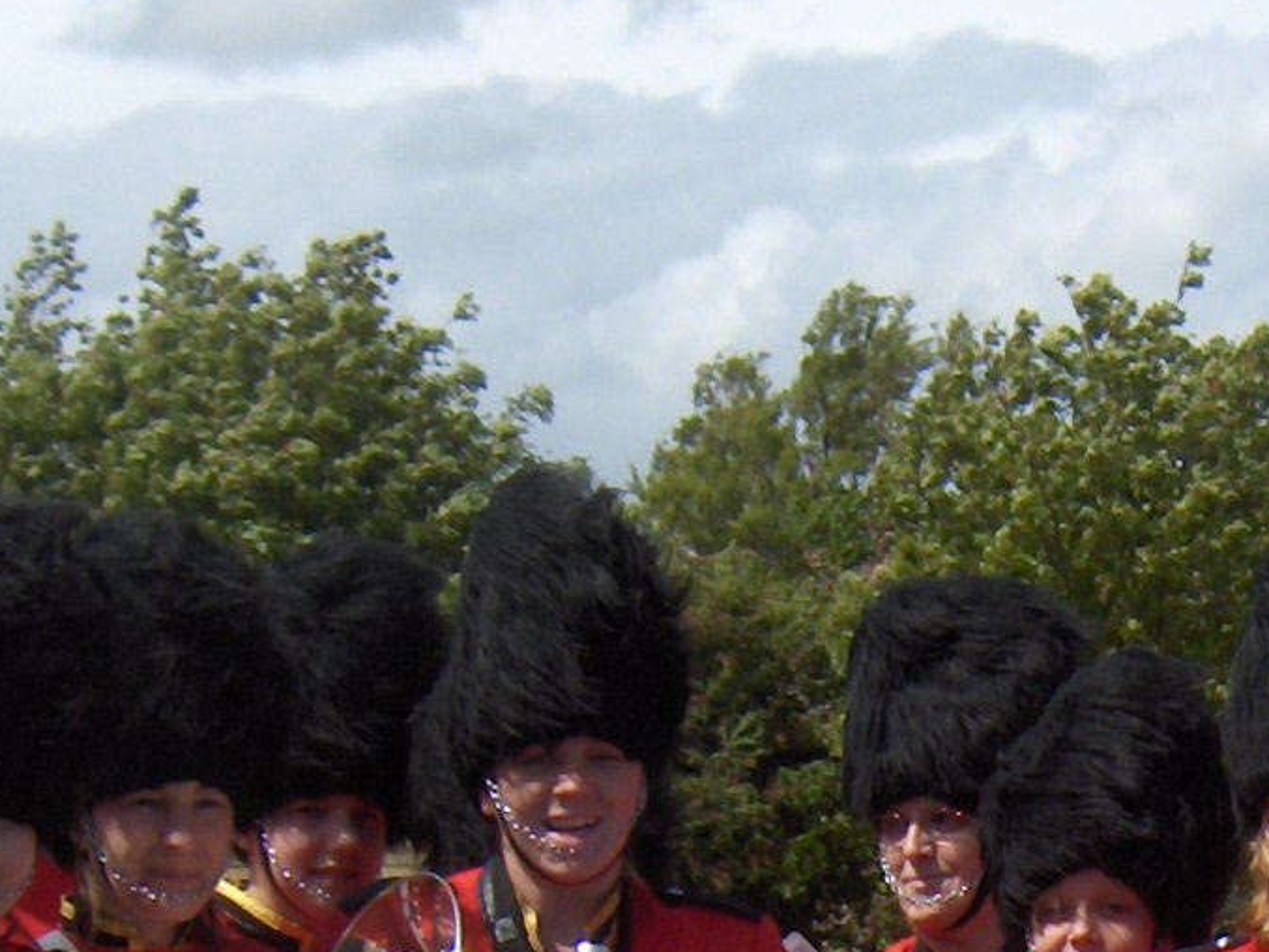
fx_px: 6014
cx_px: 1469
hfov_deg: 11.8
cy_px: 1479
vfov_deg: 8.8
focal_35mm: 164
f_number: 4.8
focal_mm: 8
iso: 50
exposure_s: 1/568
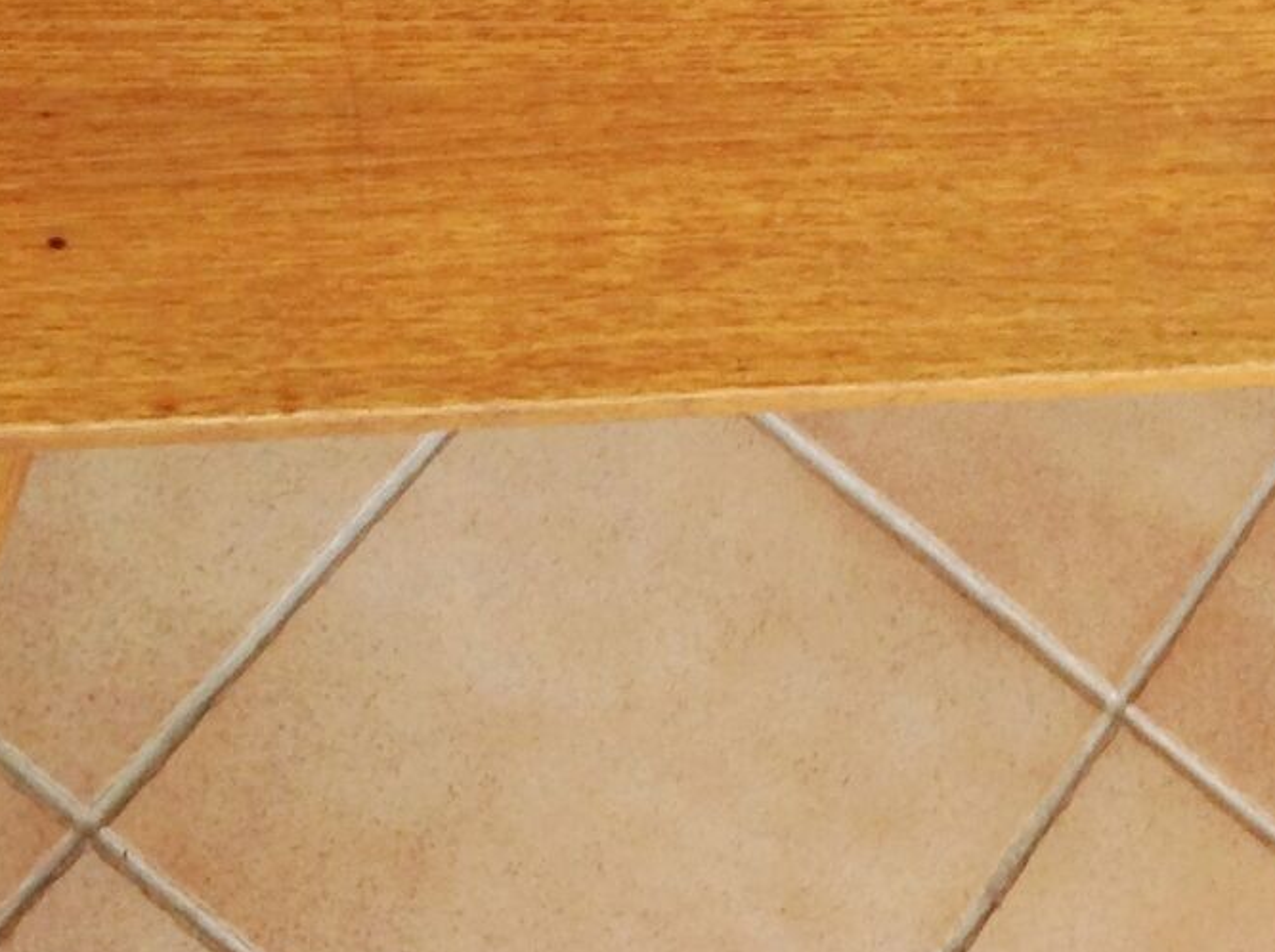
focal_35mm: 105
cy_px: -447
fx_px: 3861
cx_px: 1288
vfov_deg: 13.3
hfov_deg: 18.3
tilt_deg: -51.8
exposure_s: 1/20
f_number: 2.4
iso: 50
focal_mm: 4.28
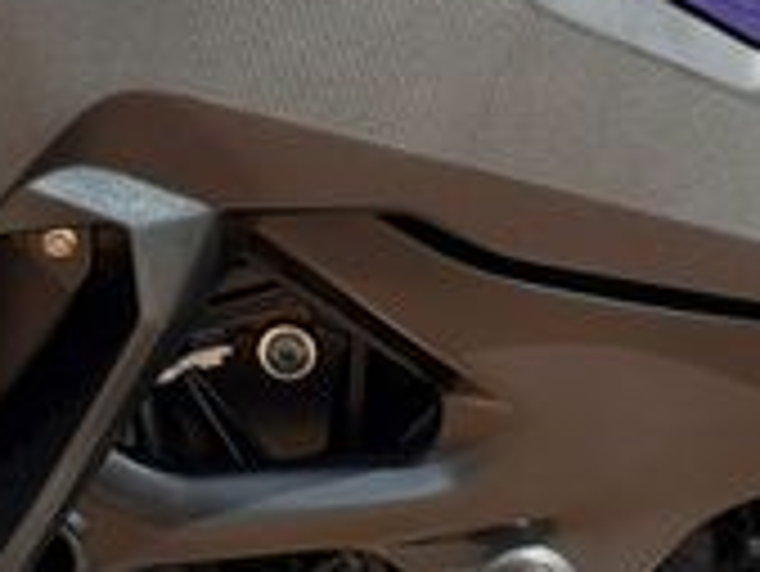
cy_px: 725
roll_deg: +0.8
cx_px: 657
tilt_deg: -9.2
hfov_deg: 10.8
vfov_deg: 8.1
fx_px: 3999
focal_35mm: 182
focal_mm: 6.76
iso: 100
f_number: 1.78
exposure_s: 1/2088
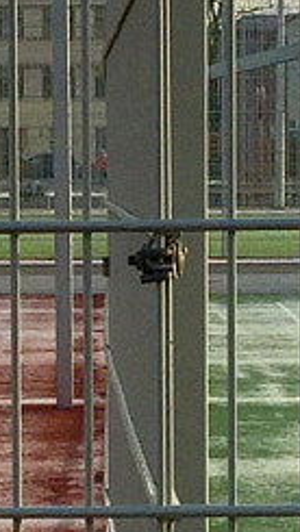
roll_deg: -0.3
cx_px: 22
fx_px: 2910
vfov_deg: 10.4
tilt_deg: -3.4
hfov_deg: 5.9
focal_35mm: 206
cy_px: 413
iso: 32
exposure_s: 1/1236
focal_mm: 4.15
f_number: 2.2
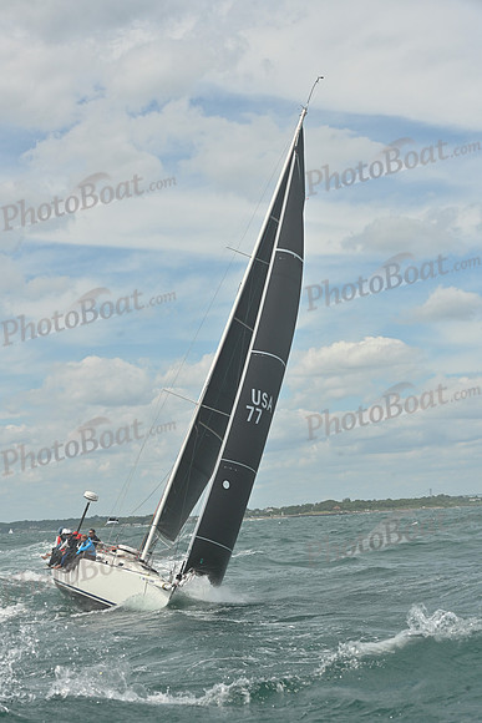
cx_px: 241
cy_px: 362
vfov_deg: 27.0
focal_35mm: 75
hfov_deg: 18.2
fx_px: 1505
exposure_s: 1/1250
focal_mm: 75
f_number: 13
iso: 320
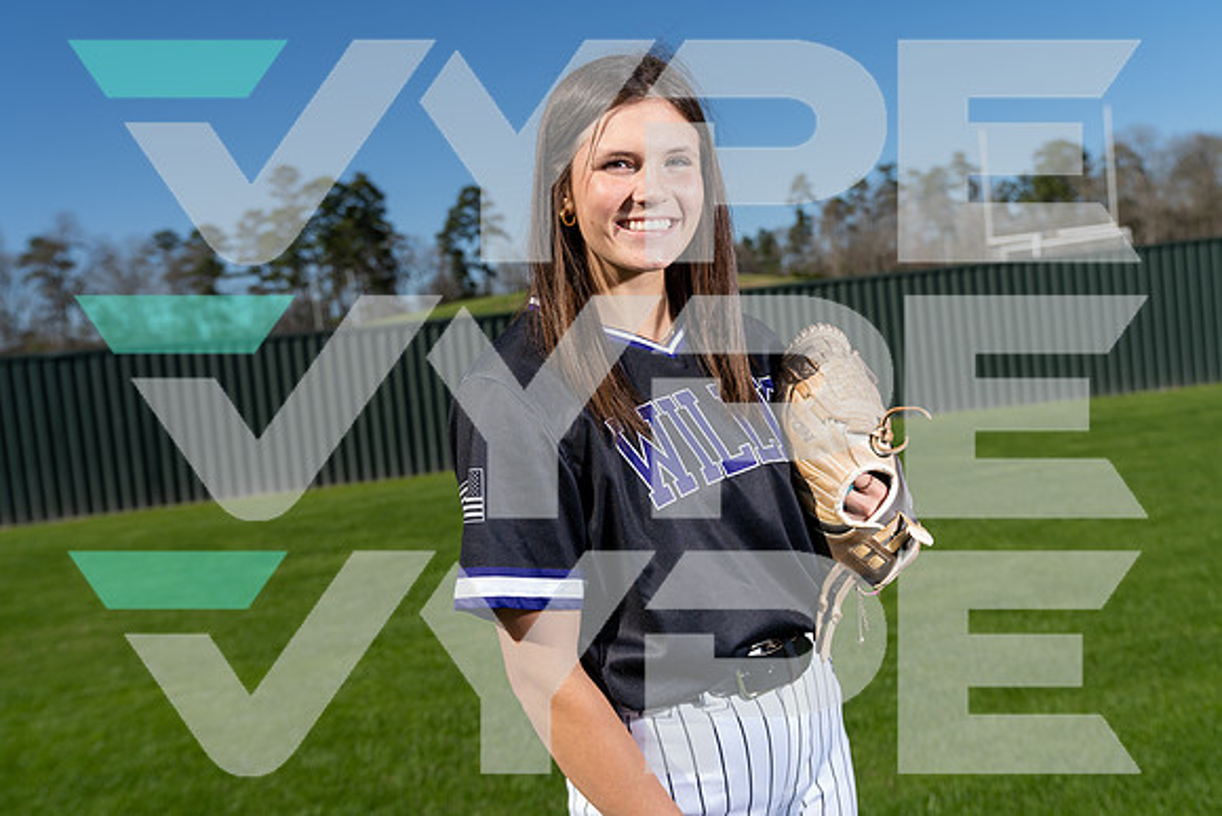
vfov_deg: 36.0
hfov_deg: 51.9
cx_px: 611
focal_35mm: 37
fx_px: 1256
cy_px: 408
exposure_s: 1/640
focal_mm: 37
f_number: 4.5
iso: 100
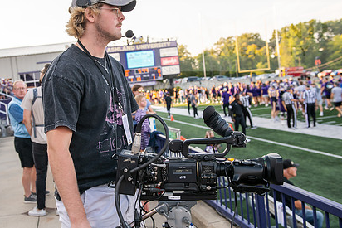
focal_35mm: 45
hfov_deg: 43.1
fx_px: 428
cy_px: 102
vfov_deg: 29.9
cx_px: 117
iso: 320
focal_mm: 32
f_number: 4
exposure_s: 1/640
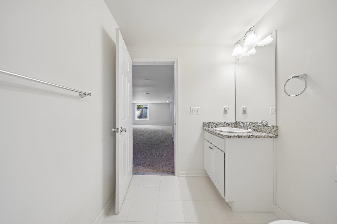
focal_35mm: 12
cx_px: 168
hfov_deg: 112.6
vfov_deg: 90.0
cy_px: 112
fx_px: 112
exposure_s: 1/20
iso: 250
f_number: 4
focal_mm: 8
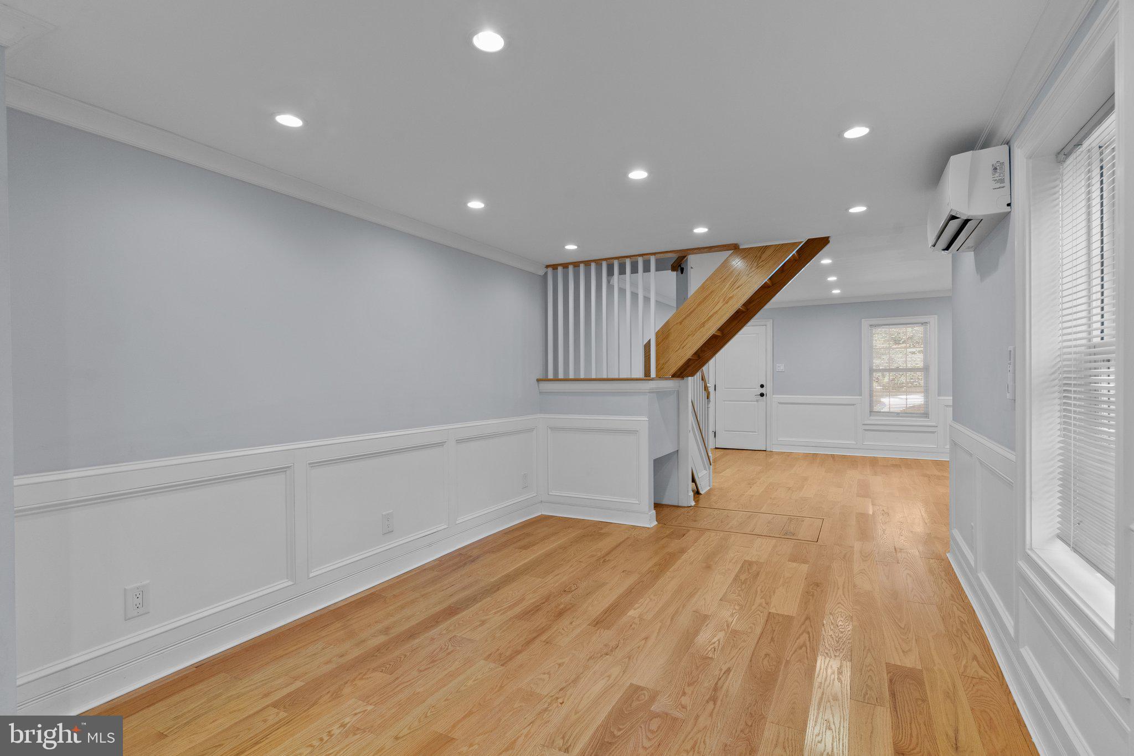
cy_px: 378
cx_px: 567
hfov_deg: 93.3
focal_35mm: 17
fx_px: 535
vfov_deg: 70.4
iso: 400
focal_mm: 17
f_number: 8
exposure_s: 1/13
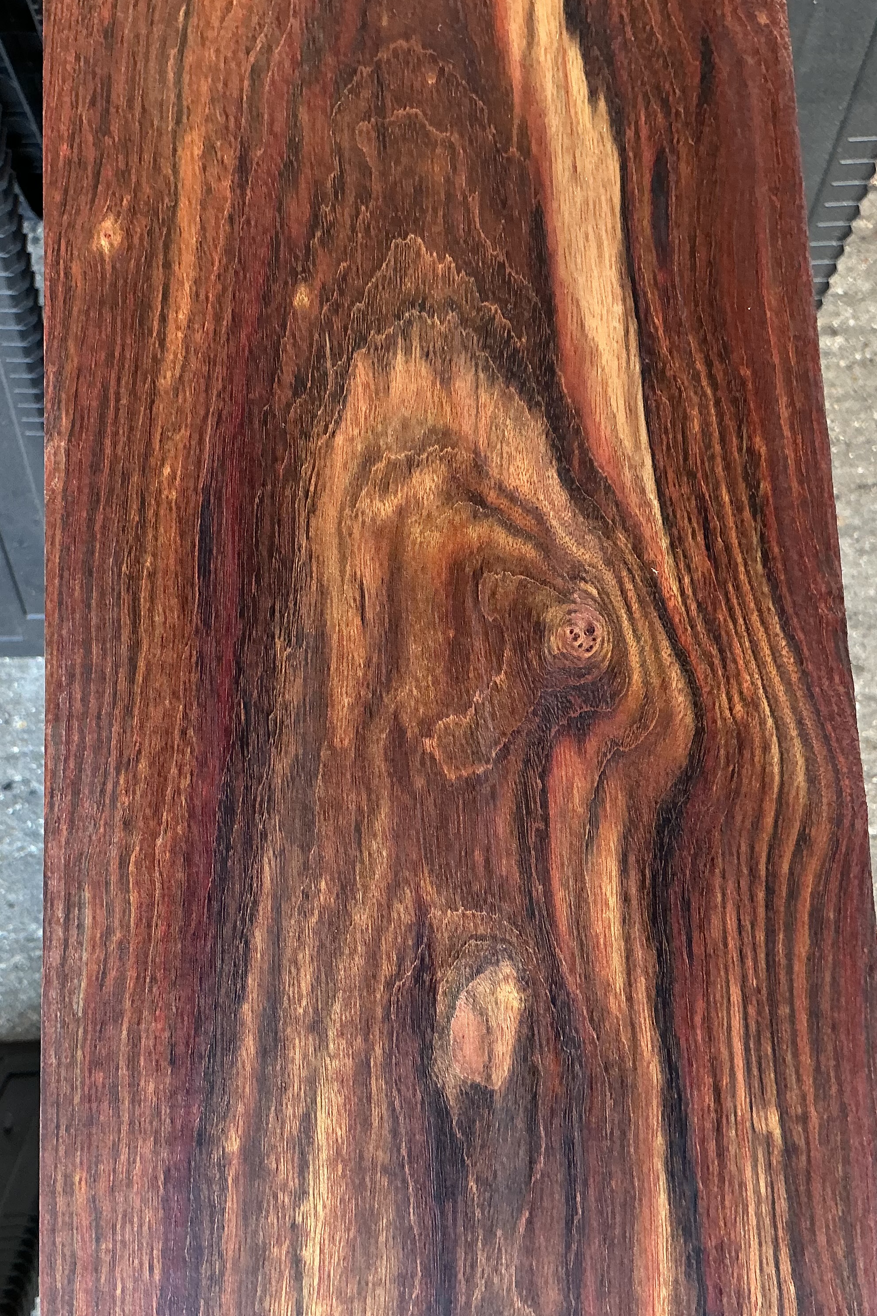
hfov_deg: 32.6
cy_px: 652
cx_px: 397
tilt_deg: -78.7
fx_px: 1498
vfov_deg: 47.4
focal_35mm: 41
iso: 50
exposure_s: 1/60
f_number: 1.8
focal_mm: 3
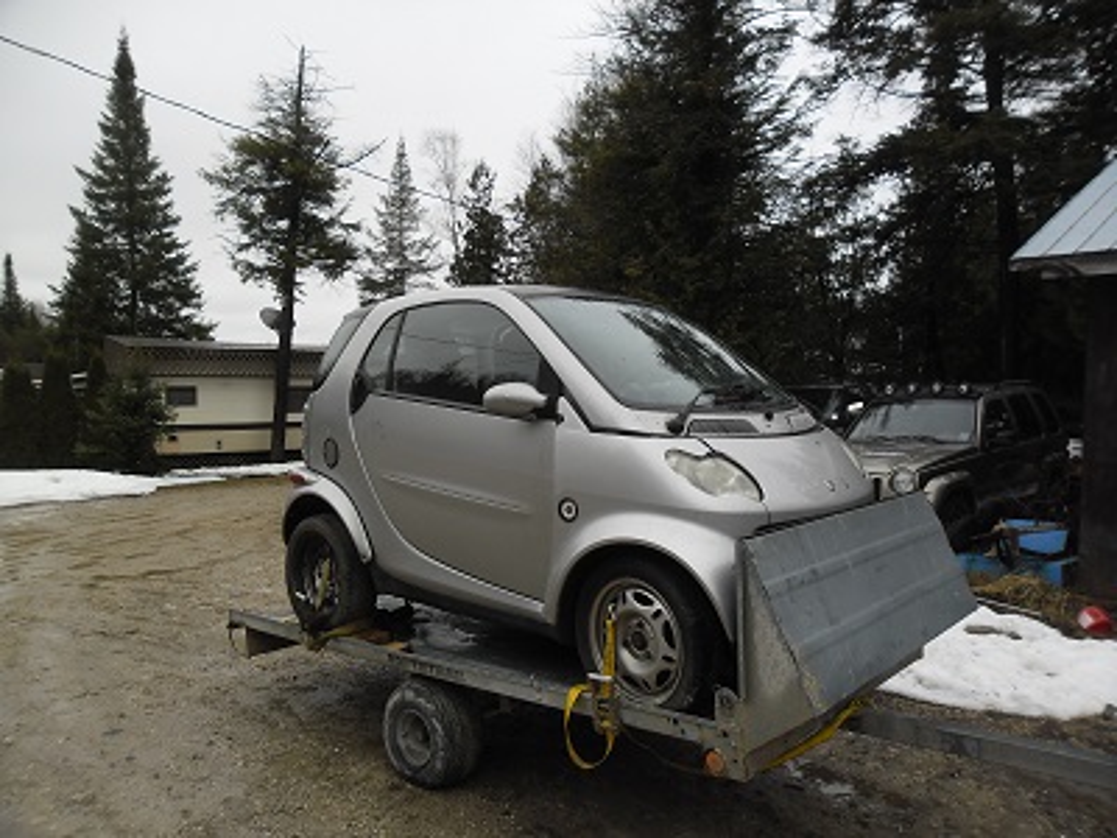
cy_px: 419
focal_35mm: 27
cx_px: 558
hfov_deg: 65.3
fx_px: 871
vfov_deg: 51.4
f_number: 3.5
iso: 80
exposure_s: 1/125
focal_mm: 4.9
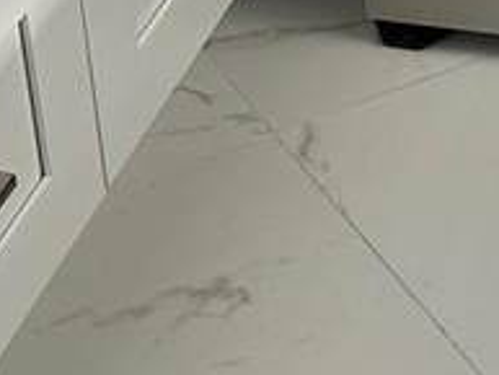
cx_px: 755
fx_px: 2293
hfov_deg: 11.9
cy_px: -116
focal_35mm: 159
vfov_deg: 9.2
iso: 100
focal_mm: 6.86
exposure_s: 1/121
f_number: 1.78
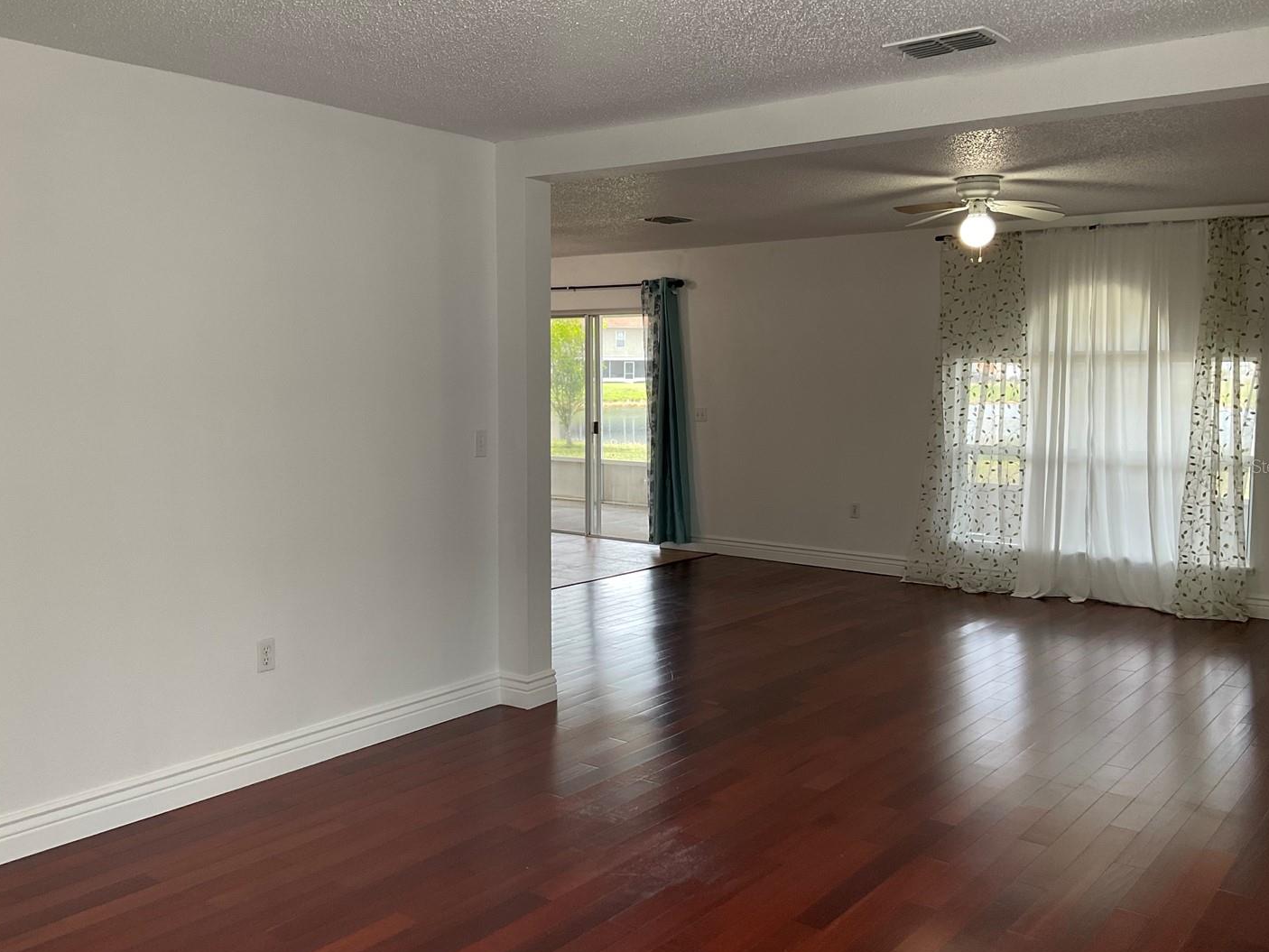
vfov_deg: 43.0
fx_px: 1210
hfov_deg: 55.3
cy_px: 466
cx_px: 615
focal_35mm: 33
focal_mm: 3
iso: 50
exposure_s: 1/120
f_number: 1.8
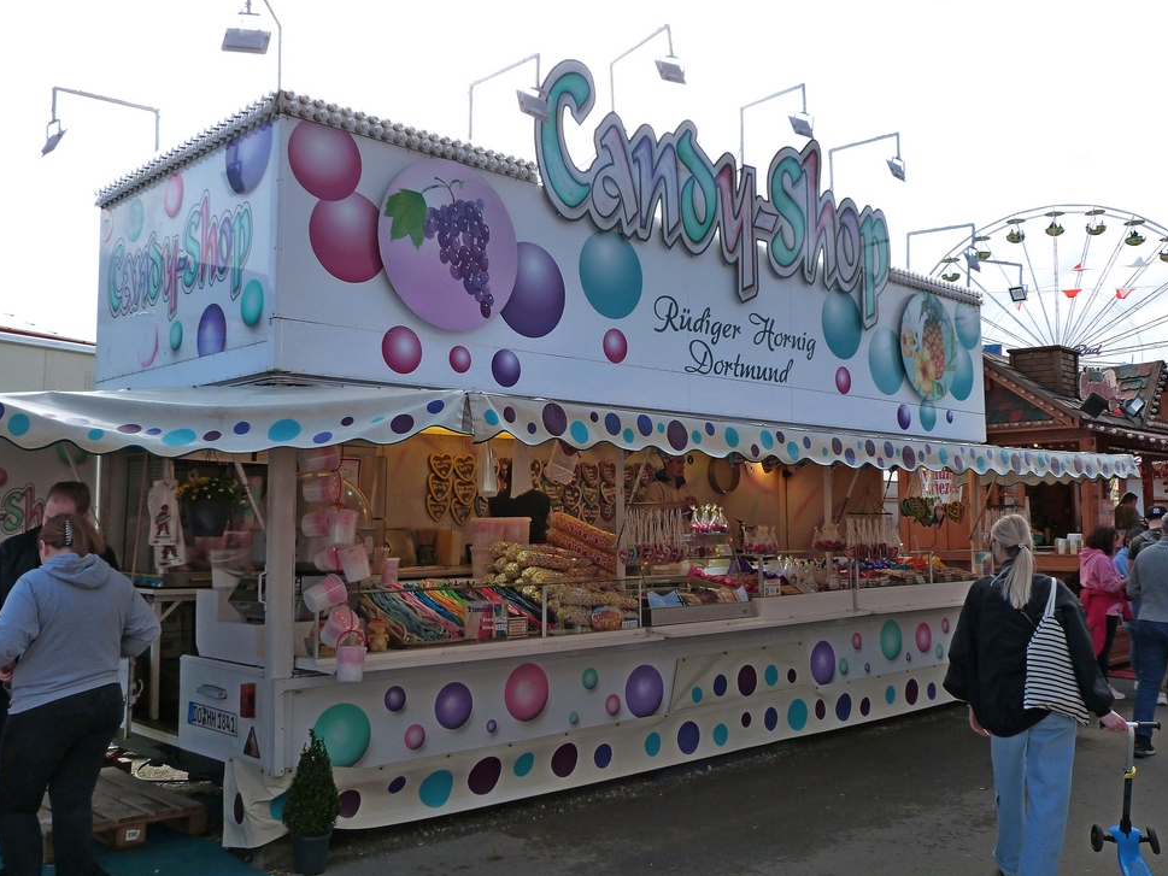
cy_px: 428
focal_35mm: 32
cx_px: 580
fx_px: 1080
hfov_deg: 56.8
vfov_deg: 44.2
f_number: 4.5
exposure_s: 1/250
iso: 160
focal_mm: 5.4
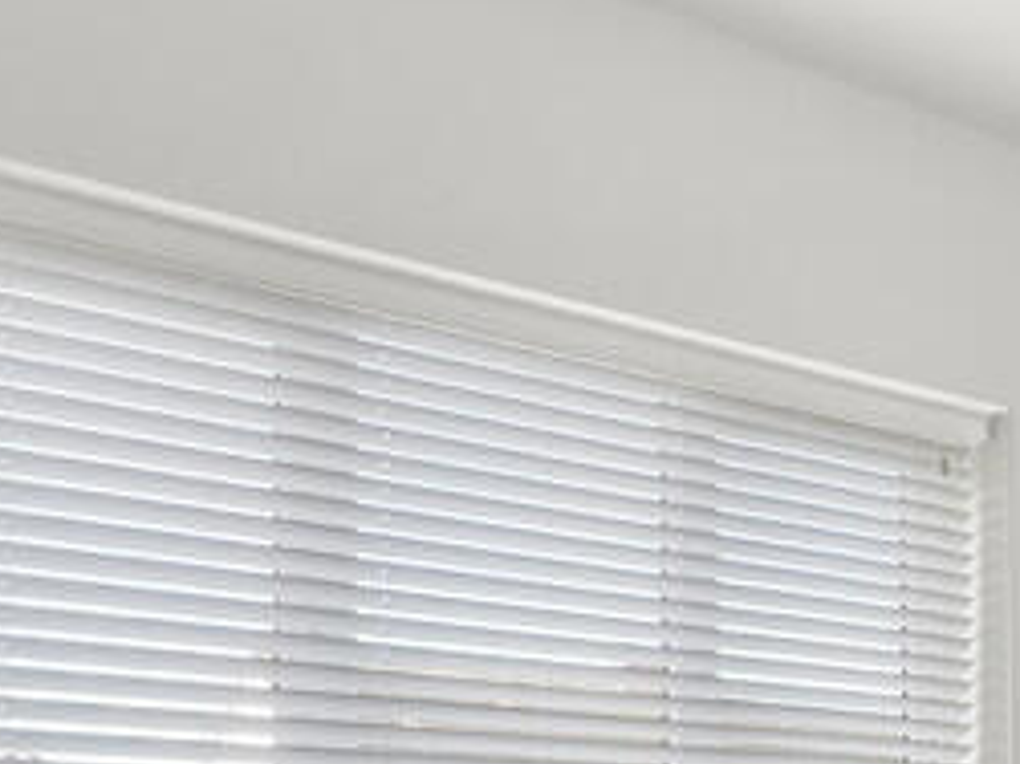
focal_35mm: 53
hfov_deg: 29.6
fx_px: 1561
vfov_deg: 25.3
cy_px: 862
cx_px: 1300
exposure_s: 1/100
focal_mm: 1.57
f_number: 1.8
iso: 40
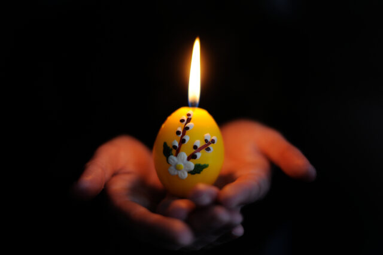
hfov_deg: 39.6
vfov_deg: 27.0
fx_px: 532
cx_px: 192
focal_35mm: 50
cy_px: 128
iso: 250
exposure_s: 1/160
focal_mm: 50
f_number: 1.4
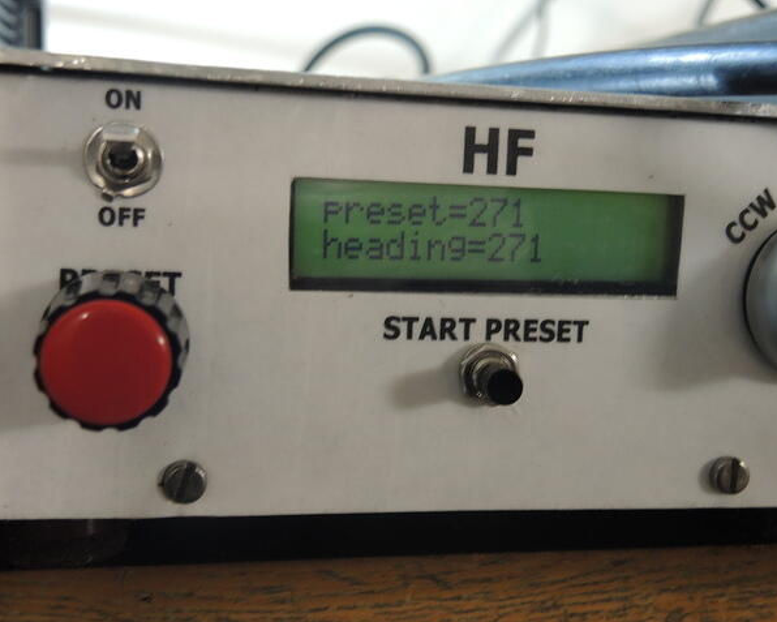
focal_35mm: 44
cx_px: 416
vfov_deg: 34.2
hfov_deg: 42.0
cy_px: 310
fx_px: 1012
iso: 400
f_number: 2.5
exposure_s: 1/20
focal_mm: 9
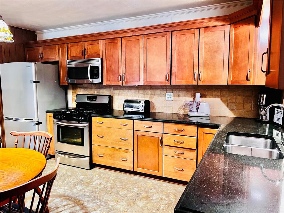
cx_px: 142
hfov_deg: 67.3
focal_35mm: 26
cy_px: 106
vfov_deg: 53.1
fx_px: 213
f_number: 1.5
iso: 500
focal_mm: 5.7
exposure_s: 1/40
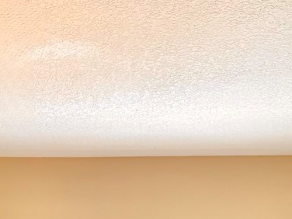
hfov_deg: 19.1
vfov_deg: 13.1
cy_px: 396
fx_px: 860
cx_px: 57
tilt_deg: -0.1
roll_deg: +0.1
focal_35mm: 102
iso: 100
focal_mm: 6.76
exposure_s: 1/654
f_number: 1.78
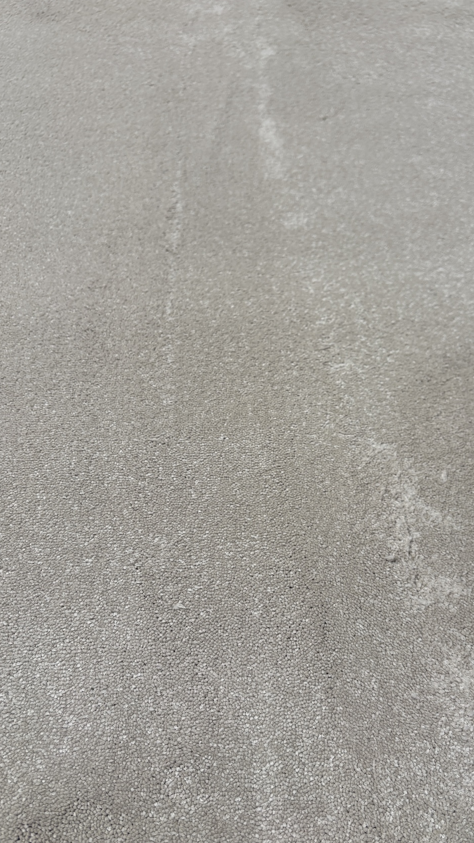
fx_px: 648
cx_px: 285
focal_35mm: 29
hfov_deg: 40.0
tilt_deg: -54.9
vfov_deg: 66.1
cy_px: 426
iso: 32
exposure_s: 1/128
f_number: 1.6
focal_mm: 5.96
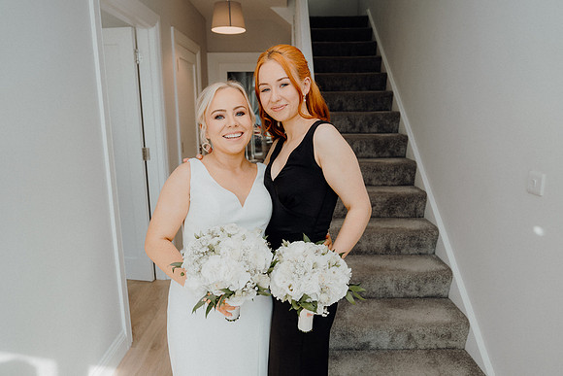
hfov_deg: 73.7
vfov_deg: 53.1
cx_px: 282
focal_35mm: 24
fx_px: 376
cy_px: 188
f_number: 3.5
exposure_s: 1/160
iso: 125
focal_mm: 24
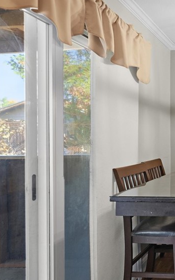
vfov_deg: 61.3
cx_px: 255
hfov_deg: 28.5
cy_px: 151
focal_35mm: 31
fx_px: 236
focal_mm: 16.5
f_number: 4
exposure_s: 1/15
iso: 800
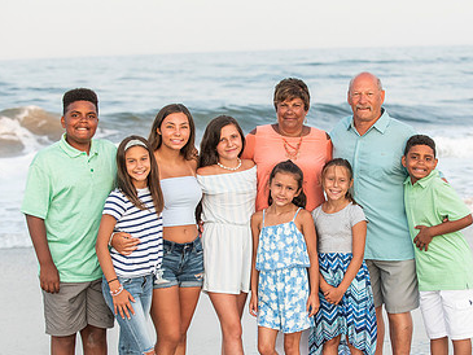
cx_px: 280
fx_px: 1463
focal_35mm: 107
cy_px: 222
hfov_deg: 18.4
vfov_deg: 13.8
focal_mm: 70
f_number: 3.5
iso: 800
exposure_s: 1/2000
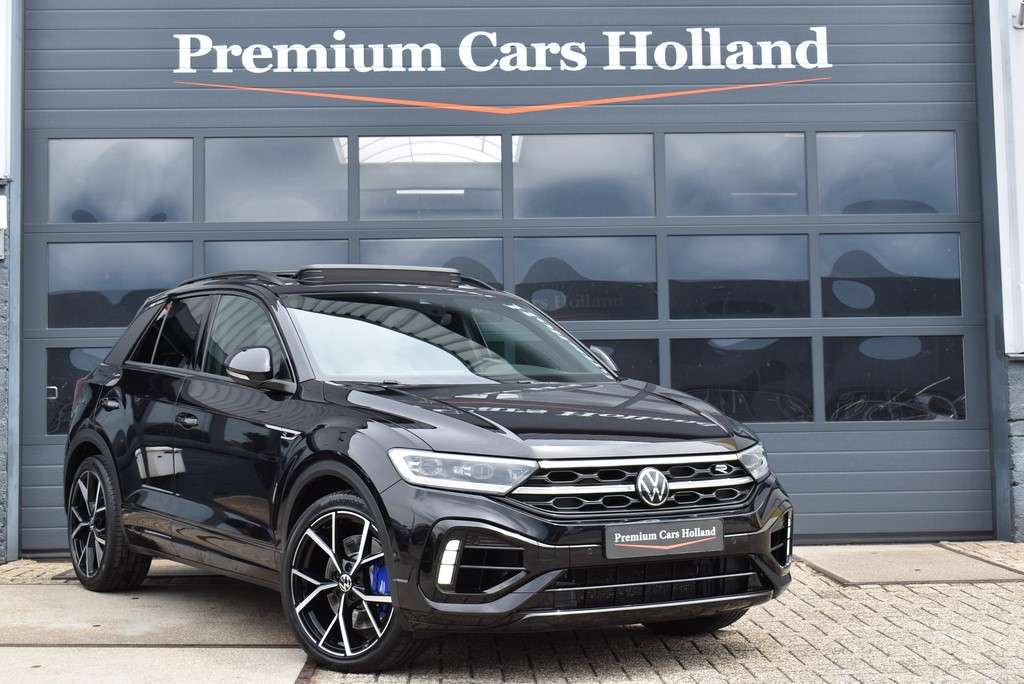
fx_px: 1708
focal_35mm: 60
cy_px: 342
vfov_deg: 22.7
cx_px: 512
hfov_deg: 33.4
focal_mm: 40
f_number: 8
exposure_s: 1/250
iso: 280
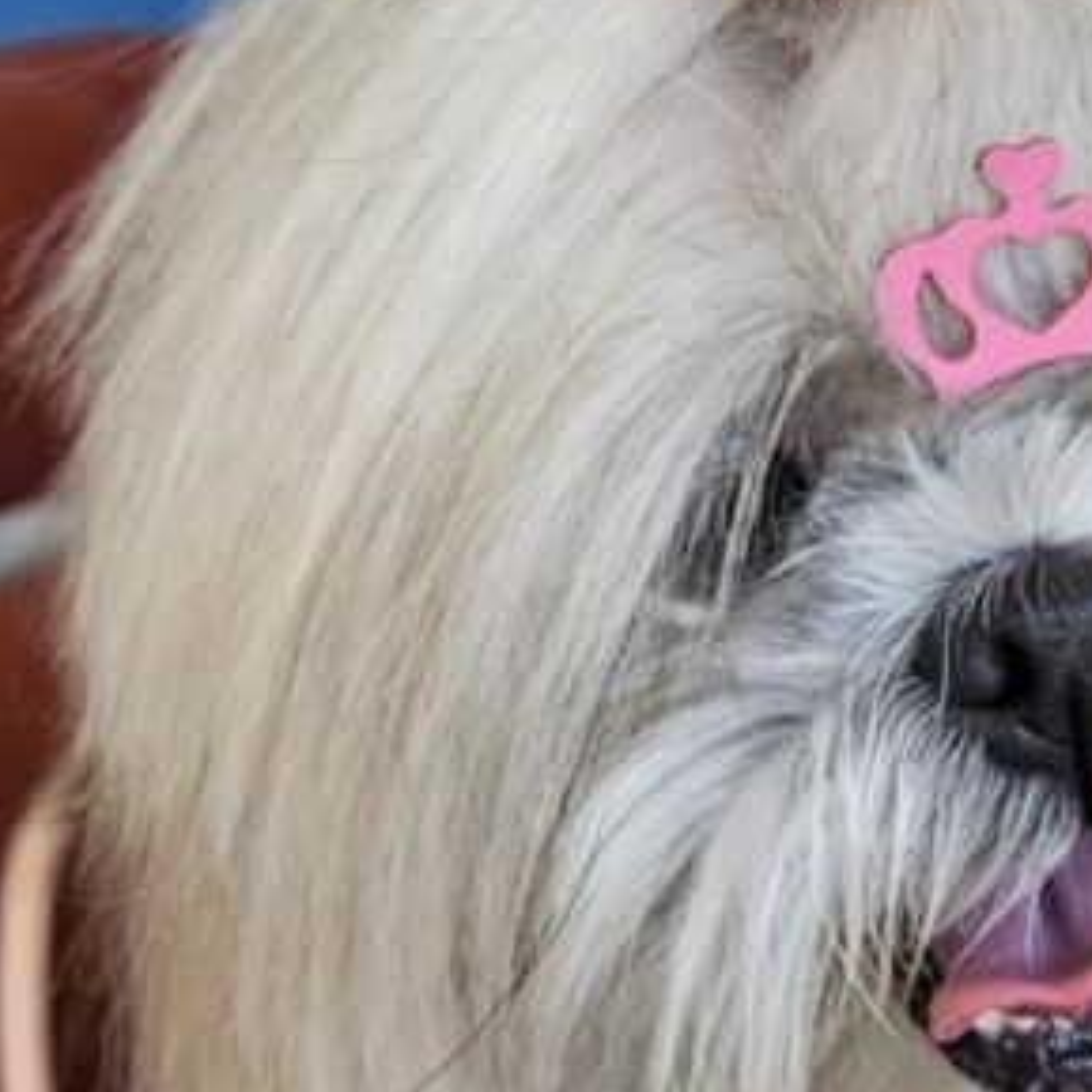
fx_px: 2570
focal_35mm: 72
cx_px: 1084
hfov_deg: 23.0
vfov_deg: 23.8
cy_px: 310
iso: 80
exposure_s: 1/180
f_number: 1.8
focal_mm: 5.4
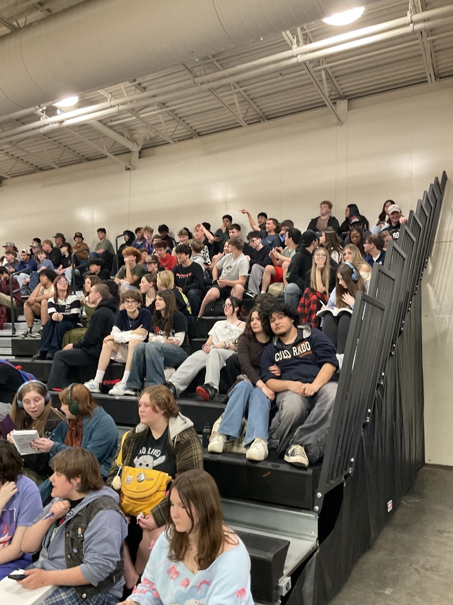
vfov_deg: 61.7
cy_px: 302
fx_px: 506
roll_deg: -2.8
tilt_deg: +5.8
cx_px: 226
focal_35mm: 29
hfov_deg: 48.2
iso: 200
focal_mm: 3
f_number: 1.8
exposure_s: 1/60
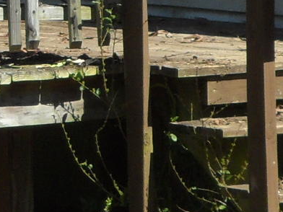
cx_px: -297
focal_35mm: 340
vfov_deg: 4.3
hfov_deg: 5.7
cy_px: -149
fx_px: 2780
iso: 80
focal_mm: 9.3
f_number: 5
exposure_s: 1/350
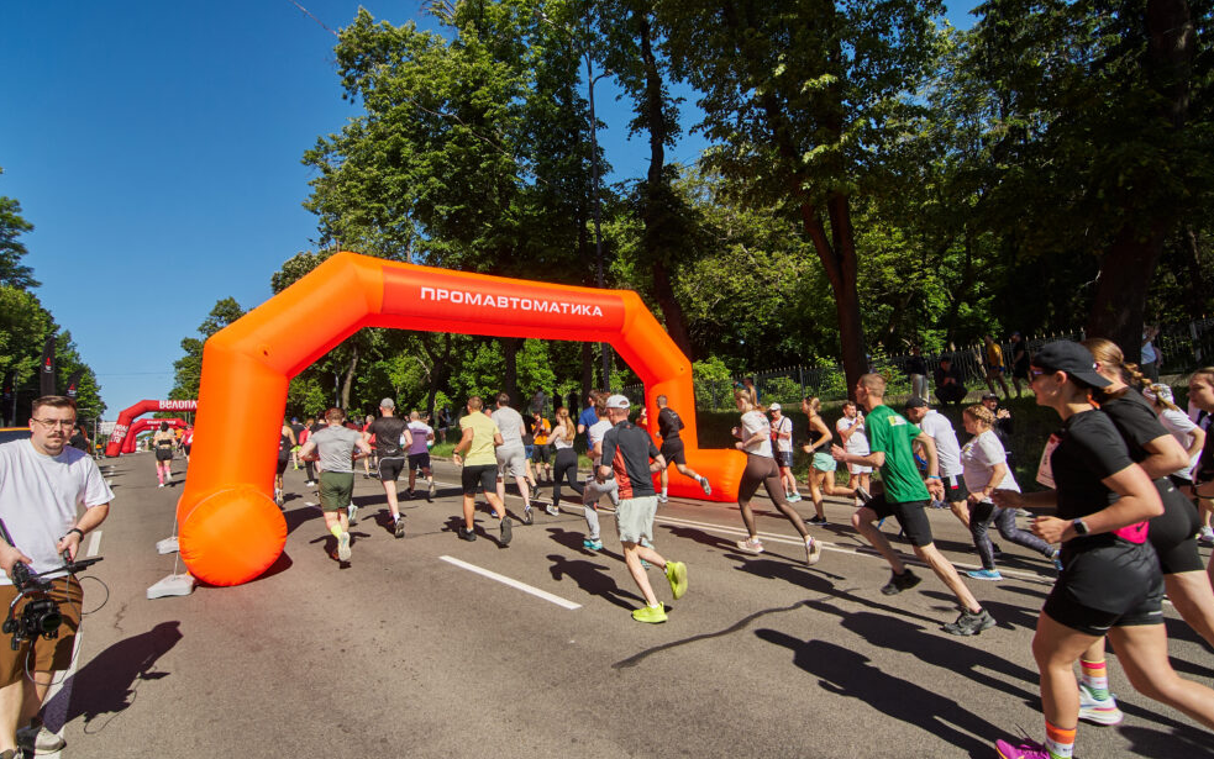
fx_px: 580
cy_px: 352
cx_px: 600
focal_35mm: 18
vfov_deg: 66.3
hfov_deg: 92.6
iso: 100
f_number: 6.3
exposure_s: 1/400
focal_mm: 11
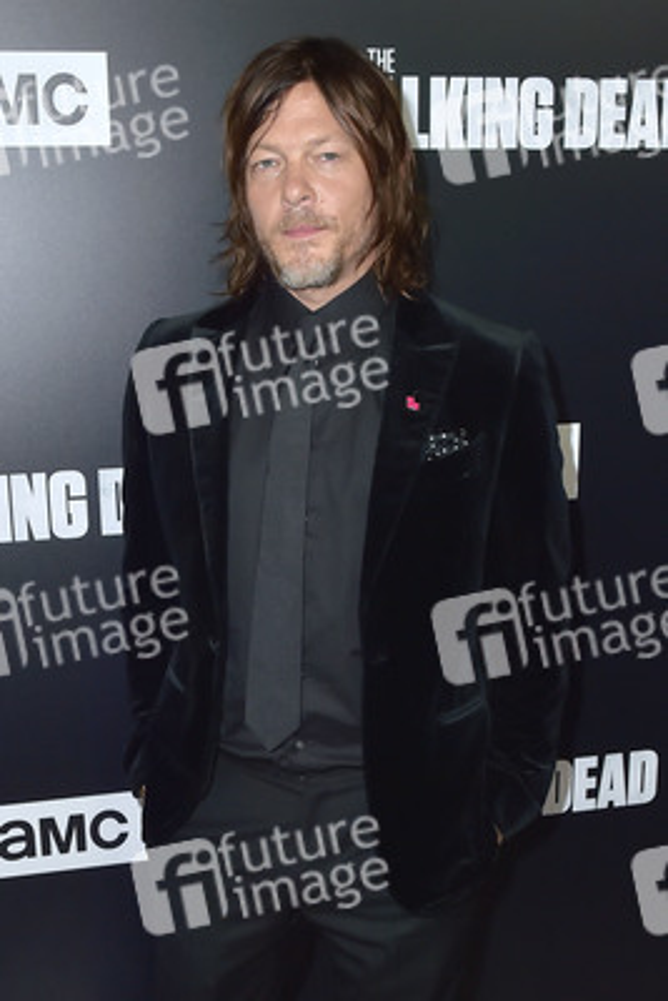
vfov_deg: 63.6
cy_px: 500
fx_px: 806
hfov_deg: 45.0
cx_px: 334
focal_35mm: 29
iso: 400
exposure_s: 1/200
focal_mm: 29
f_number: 5.6
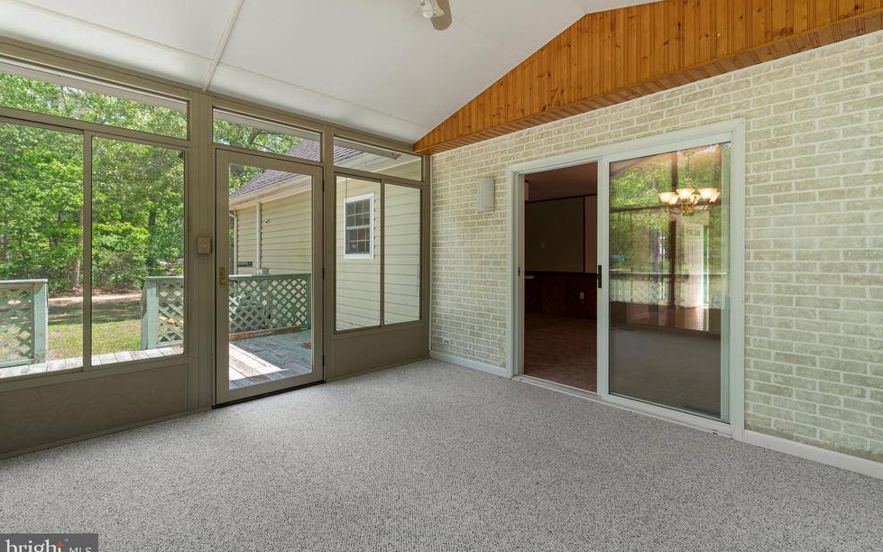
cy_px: 258
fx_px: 385
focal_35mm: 16
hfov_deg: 97.8
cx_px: 460
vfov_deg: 71.2
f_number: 6.7
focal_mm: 15
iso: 400
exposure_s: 1/60
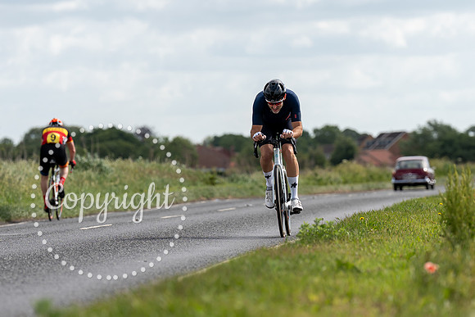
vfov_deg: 5.6
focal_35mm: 245
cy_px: 162
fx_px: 3235
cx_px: 290
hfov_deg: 8.4
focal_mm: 153
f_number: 3.5
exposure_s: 1/1000
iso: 100
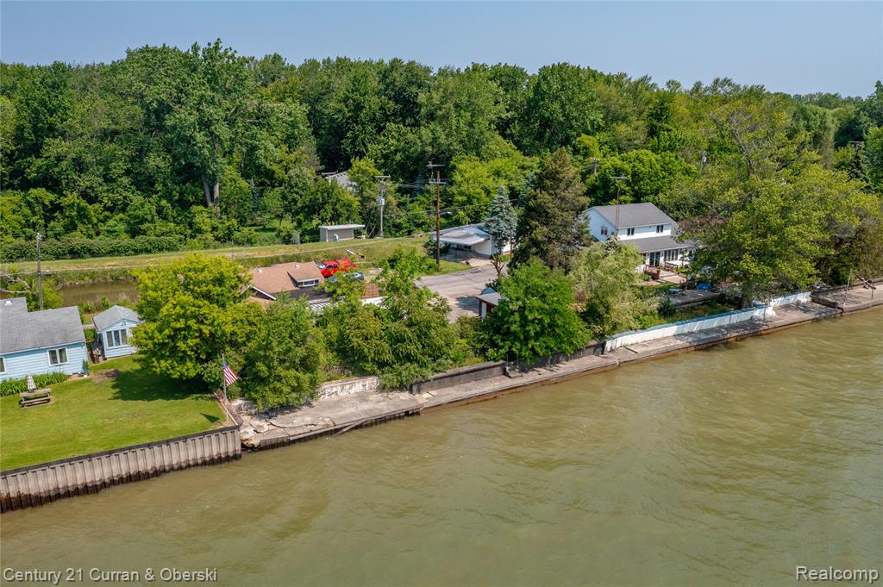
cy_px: 294
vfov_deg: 46.3
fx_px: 686
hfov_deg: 65.5
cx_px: 442
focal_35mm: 28
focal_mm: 10.26
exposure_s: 1/500
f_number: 5.6
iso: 100
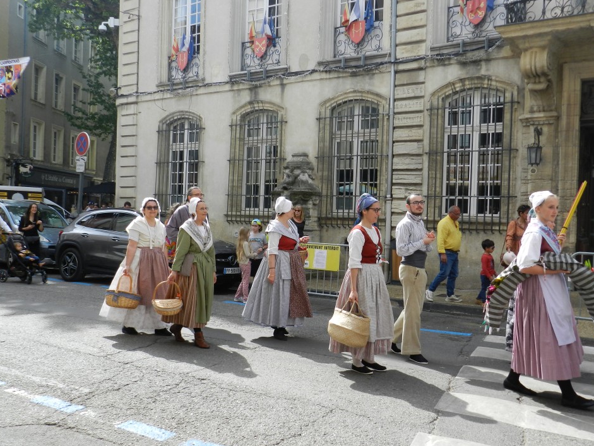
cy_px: 231
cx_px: 311
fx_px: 584
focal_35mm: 34
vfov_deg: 41.8
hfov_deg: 53.9
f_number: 3.7
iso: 160
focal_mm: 5.6
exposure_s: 1/400
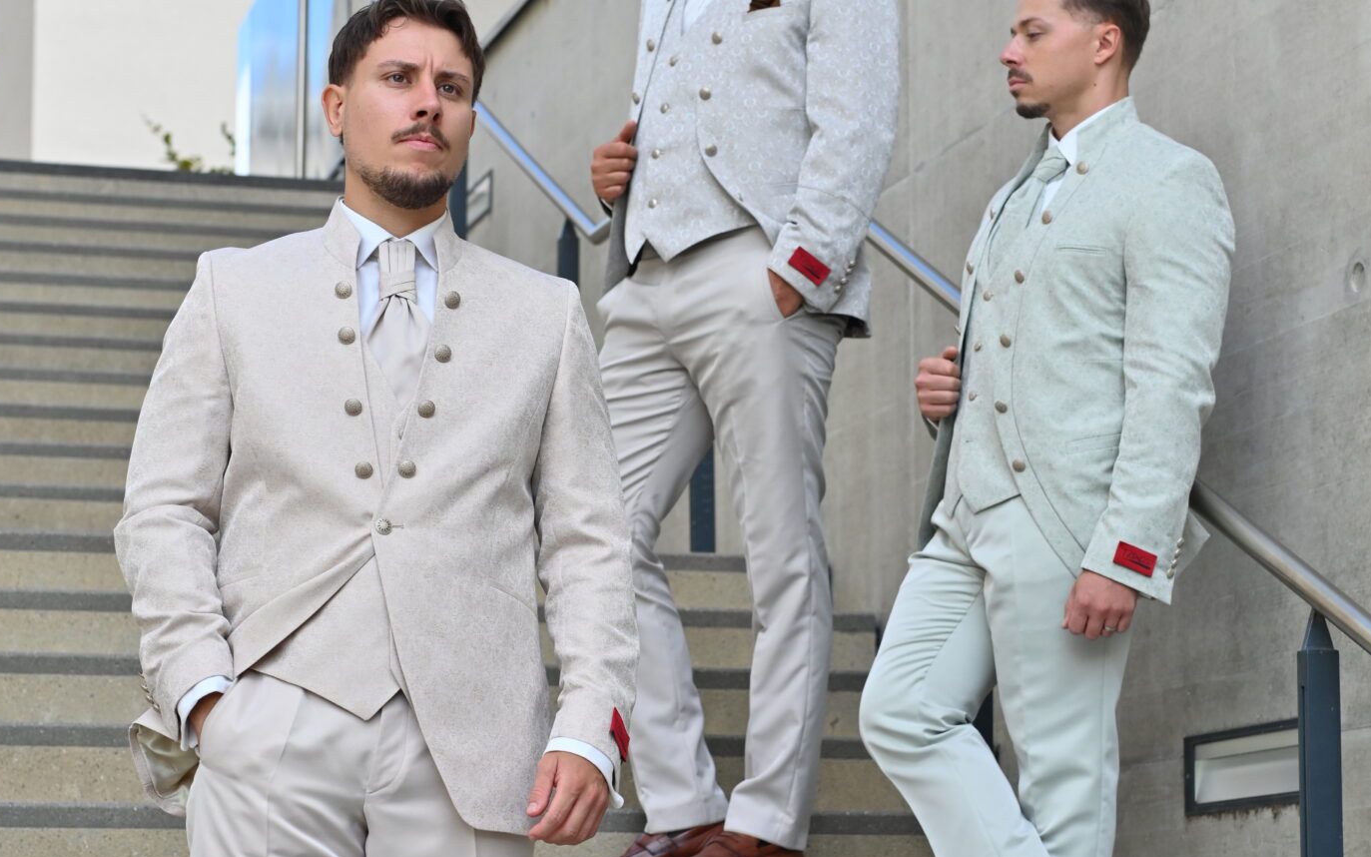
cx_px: 695
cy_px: 559
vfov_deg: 13.7
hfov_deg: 21.9
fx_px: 3549
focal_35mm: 95
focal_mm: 50
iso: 320
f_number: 5
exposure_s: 1/1000
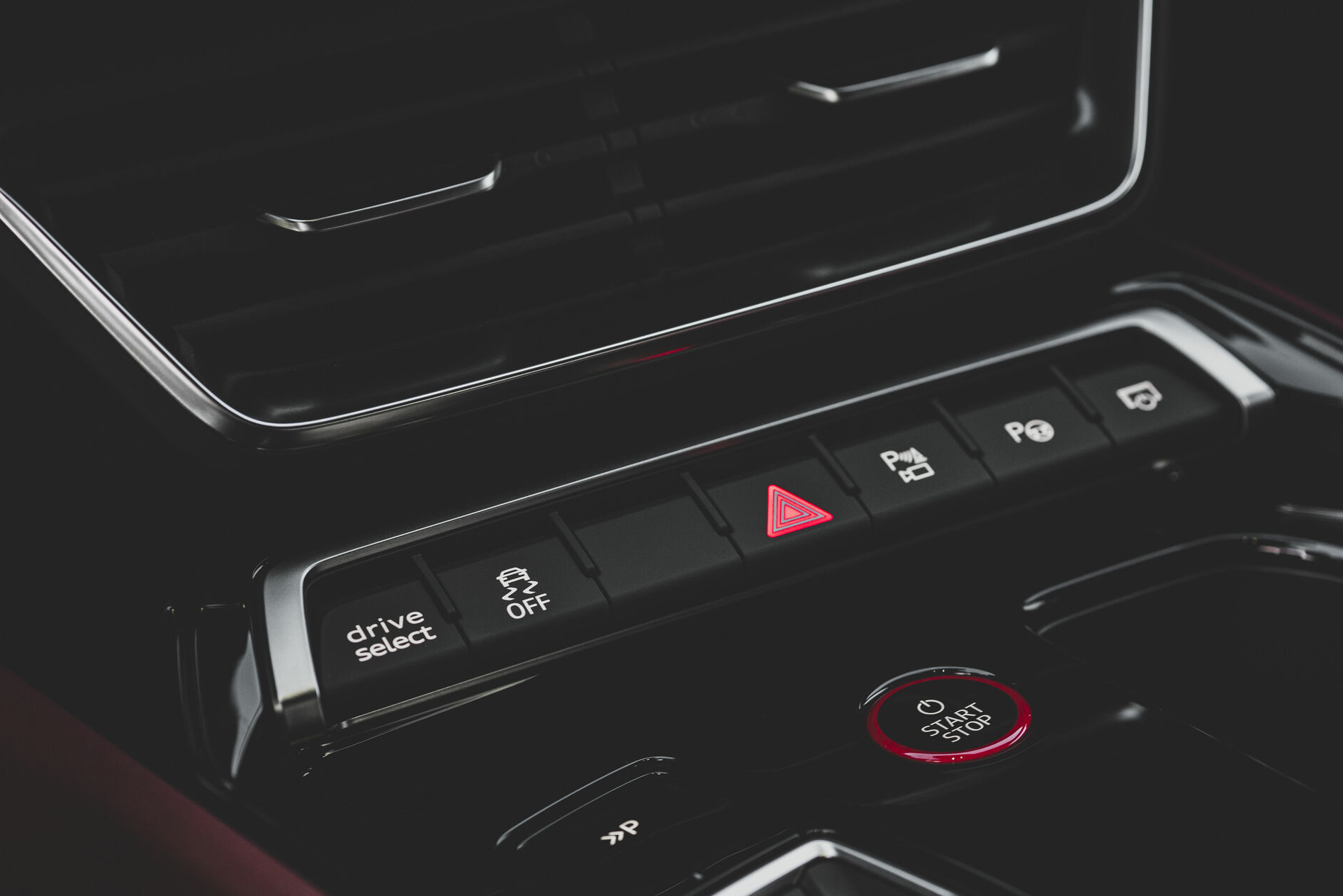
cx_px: 773
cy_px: 548
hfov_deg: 26.6
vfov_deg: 17.9
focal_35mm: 76
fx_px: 2835
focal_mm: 50
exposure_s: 1/20
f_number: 3.2
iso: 320
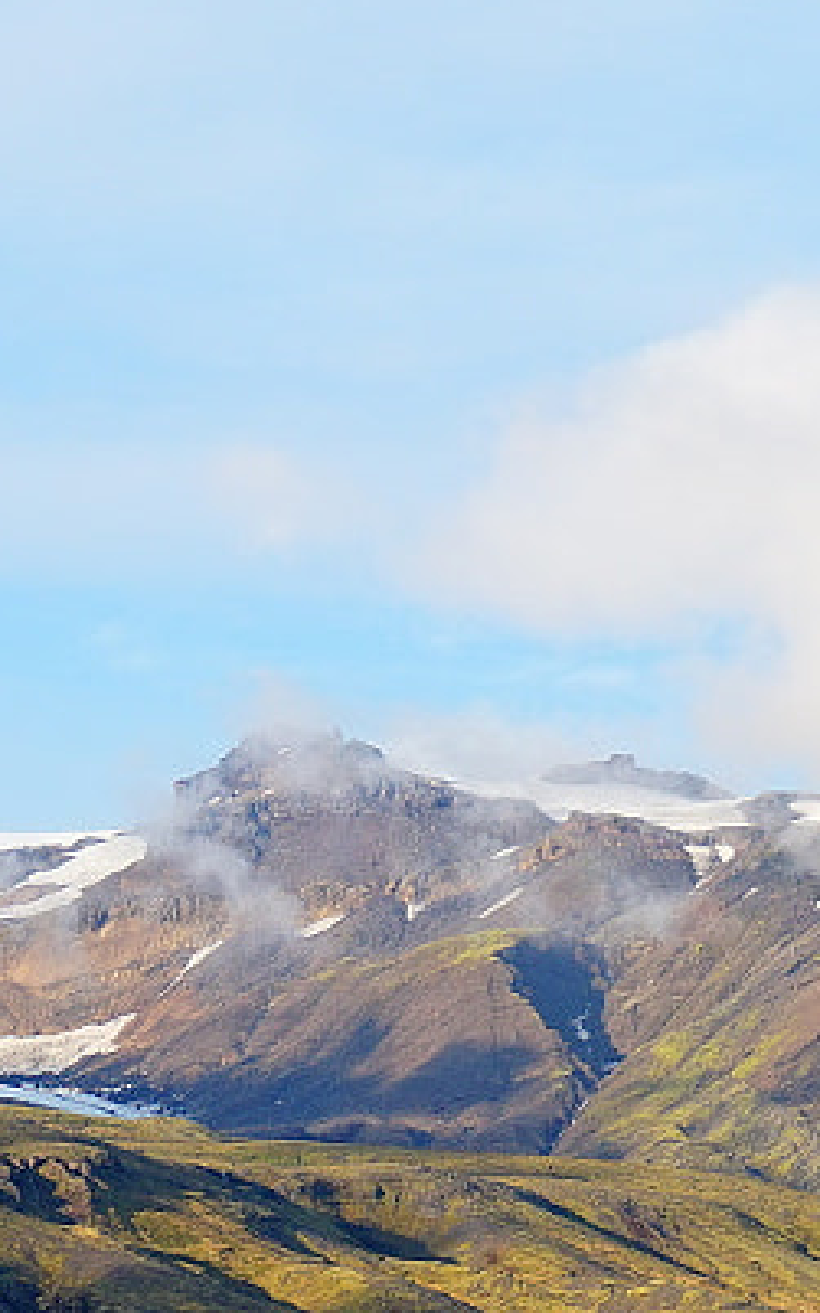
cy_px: 1458
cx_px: -562
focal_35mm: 225
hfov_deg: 5.7
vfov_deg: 9.2
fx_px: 8052
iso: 100
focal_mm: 37
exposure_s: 1/160
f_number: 8
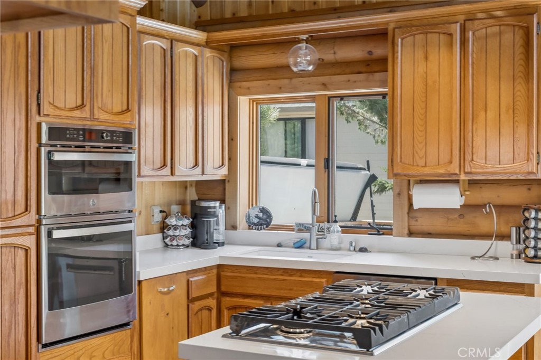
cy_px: 180
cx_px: 270
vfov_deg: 27.0
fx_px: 751
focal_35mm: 50
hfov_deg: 39.6
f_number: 8
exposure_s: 1/13
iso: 400
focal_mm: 50
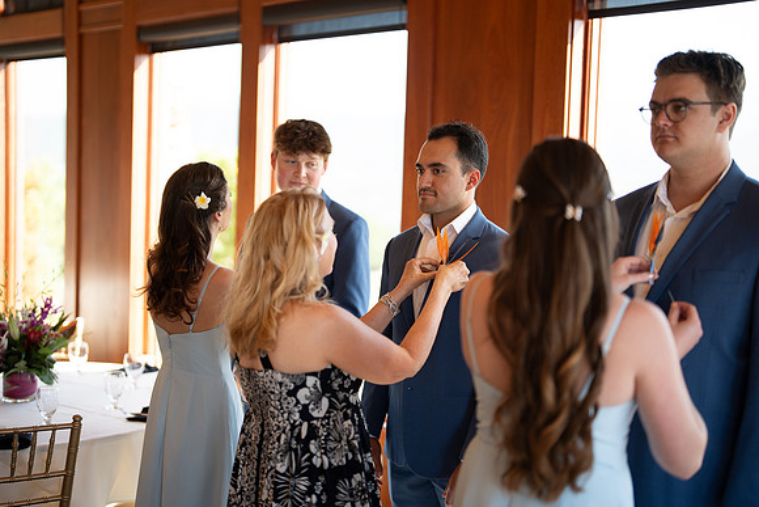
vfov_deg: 27.0
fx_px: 1054
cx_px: 380
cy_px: 254
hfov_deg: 39.6
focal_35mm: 50
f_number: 1.3
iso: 400
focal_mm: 50
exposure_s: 1/1600
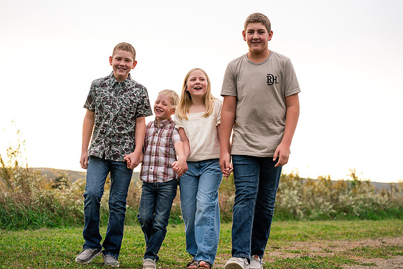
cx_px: 202
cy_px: 134
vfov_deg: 16.1
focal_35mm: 85
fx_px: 952
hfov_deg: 23.9
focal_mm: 85
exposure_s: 1/250
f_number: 3.2
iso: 640
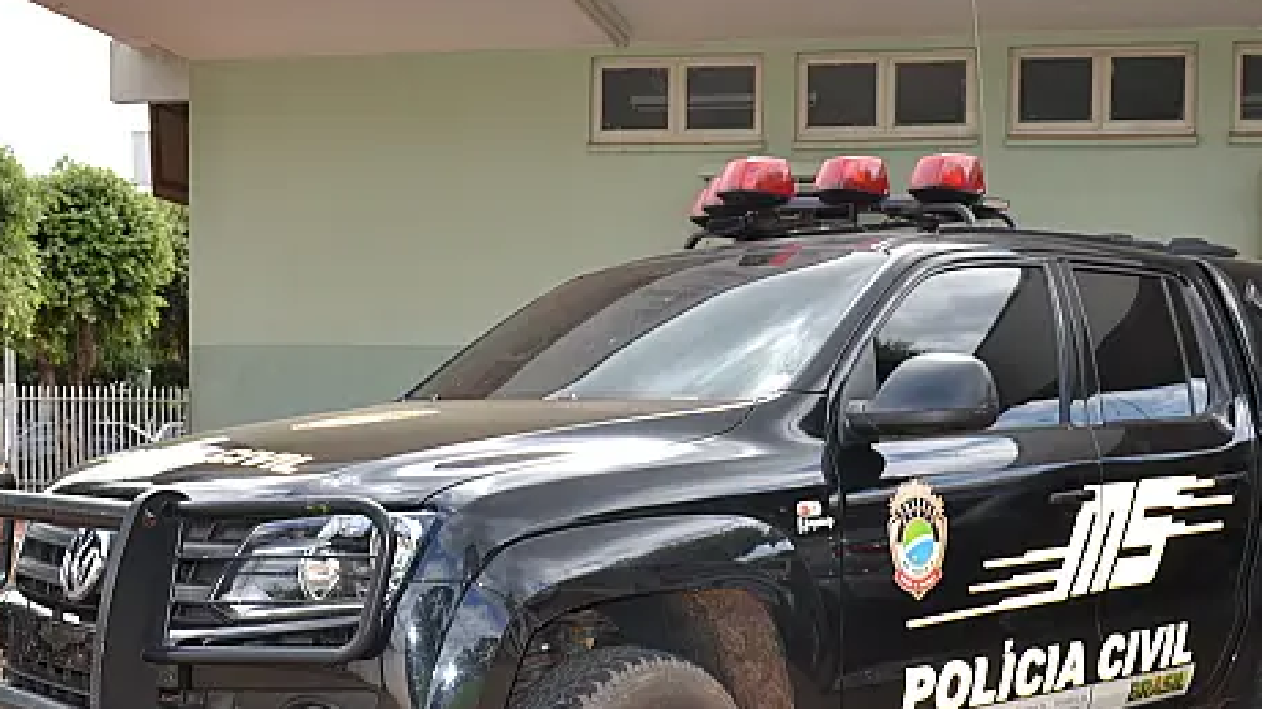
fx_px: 1606
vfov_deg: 24.7
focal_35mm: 48
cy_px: 489
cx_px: 682
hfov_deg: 42.9
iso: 100
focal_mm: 22
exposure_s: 1/200
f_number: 5
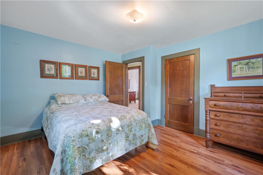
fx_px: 110
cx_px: 132
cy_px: 88
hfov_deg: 100.4
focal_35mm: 15
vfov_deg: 77.3
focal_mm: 15
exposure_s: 1/30
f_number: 2.8
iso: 400
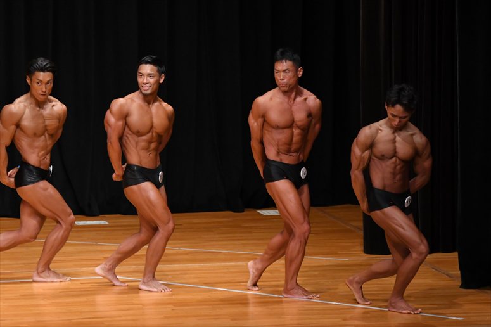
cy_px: 164
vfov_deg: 5.4
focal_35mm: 255
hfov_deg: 8.1
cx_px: 246
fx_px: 3476
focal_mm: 170
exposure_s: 1/400
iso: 4000
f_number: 5.6
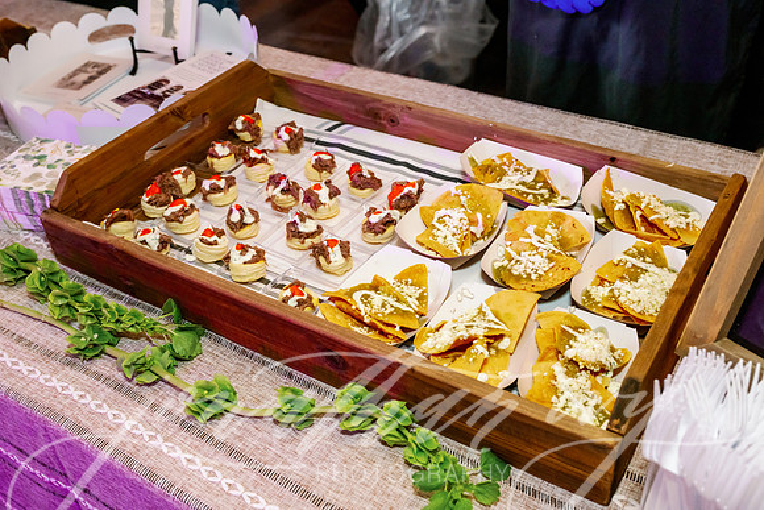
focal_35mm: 38
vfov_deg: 35.1
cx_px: 382
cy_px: 255
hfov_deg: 50.7
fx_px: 807
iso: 2000
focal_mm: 38
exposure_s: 1/100
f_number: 6.3
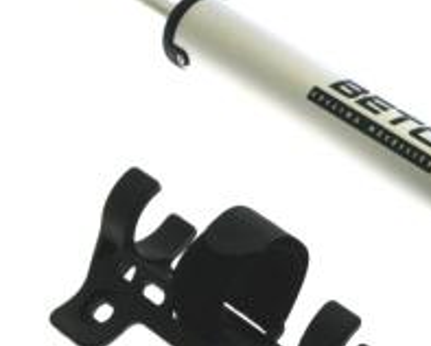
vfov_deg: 10.7
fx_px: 1839
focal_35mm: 144
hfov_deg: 13.3
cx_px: 359
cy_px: 173
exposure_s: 1/400
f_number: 3.8
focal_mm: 10.7
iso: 100
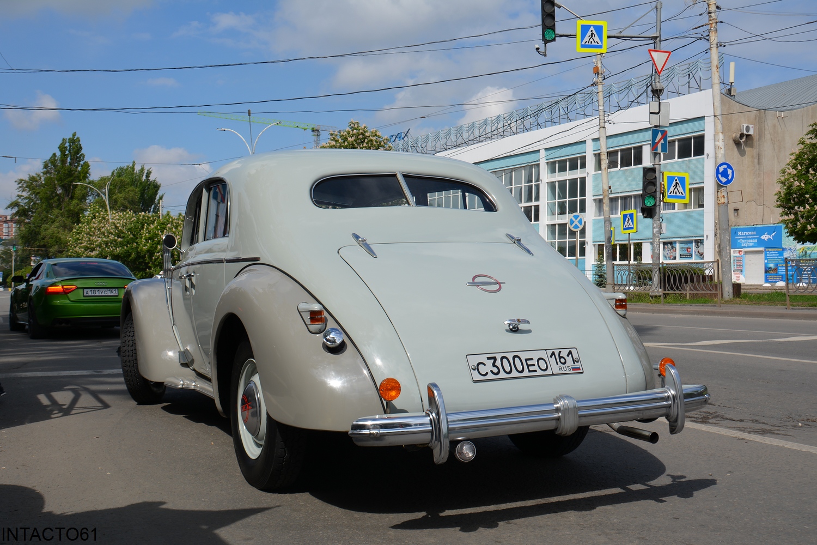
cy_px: 272
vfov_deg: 34.2
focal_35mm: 39
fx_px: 885
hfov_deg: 49.6
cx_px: 408
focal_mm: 26
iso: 100
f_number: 9
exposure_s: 1/320
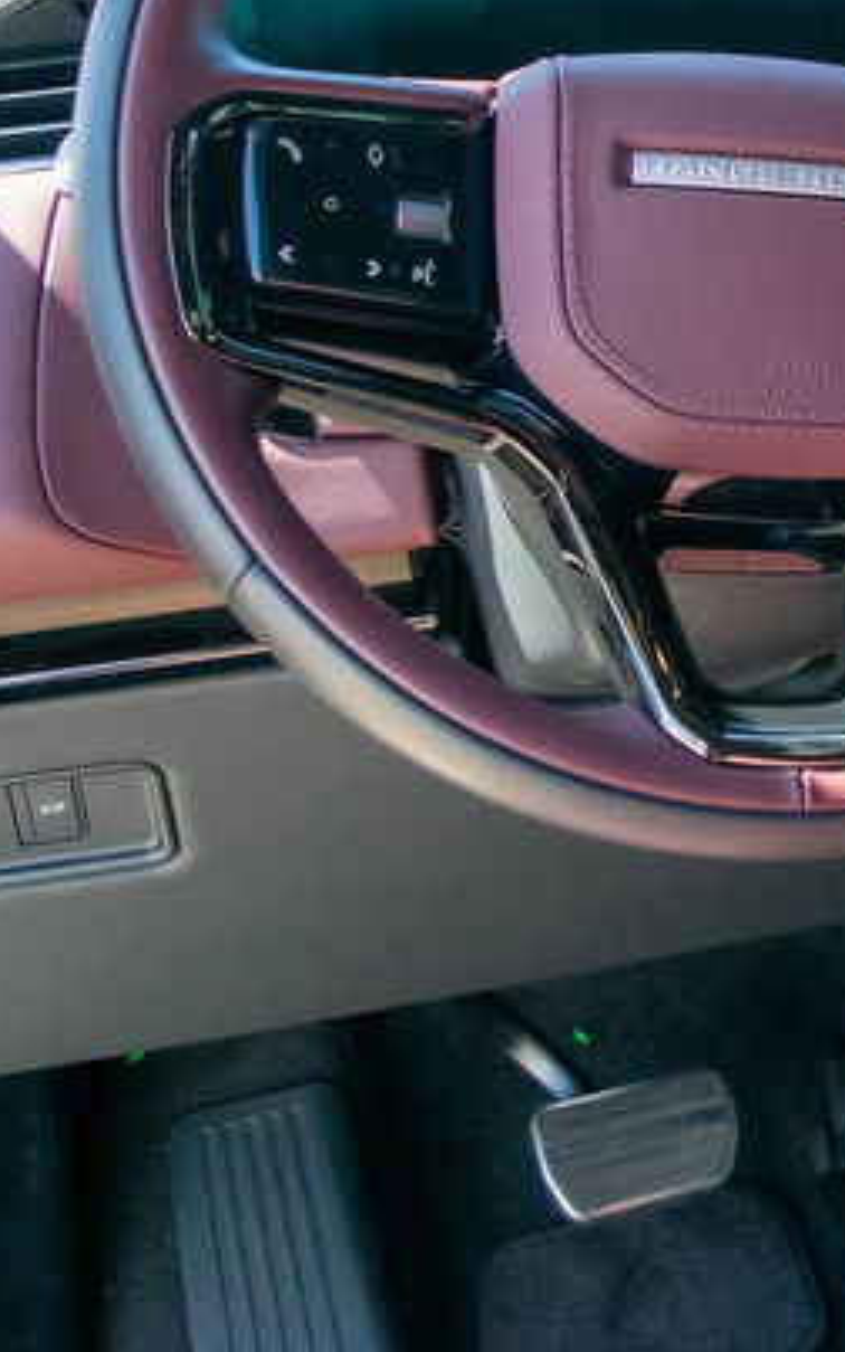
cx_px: 1432
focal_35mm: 70
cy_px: 354
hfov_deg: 16.2
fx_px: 2578
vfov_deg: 29.0
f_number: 4
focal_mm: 18
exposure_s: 1/1000
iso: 800
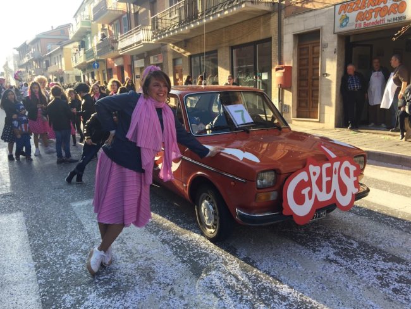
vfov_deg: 48.3
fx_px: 344
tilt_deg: -14.9
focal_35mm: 29
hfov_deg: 61.6
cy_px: 154
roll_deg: +2.5
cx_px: 206
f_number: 2.2
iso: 32
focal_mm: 4.15
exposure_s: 1/311
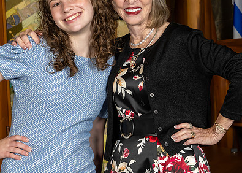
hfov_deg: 15.9
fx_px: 866
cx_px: 116
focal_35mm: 126
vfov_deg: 11.4
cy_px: 50
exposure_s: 1/200
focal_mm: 50
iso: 640
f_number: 8
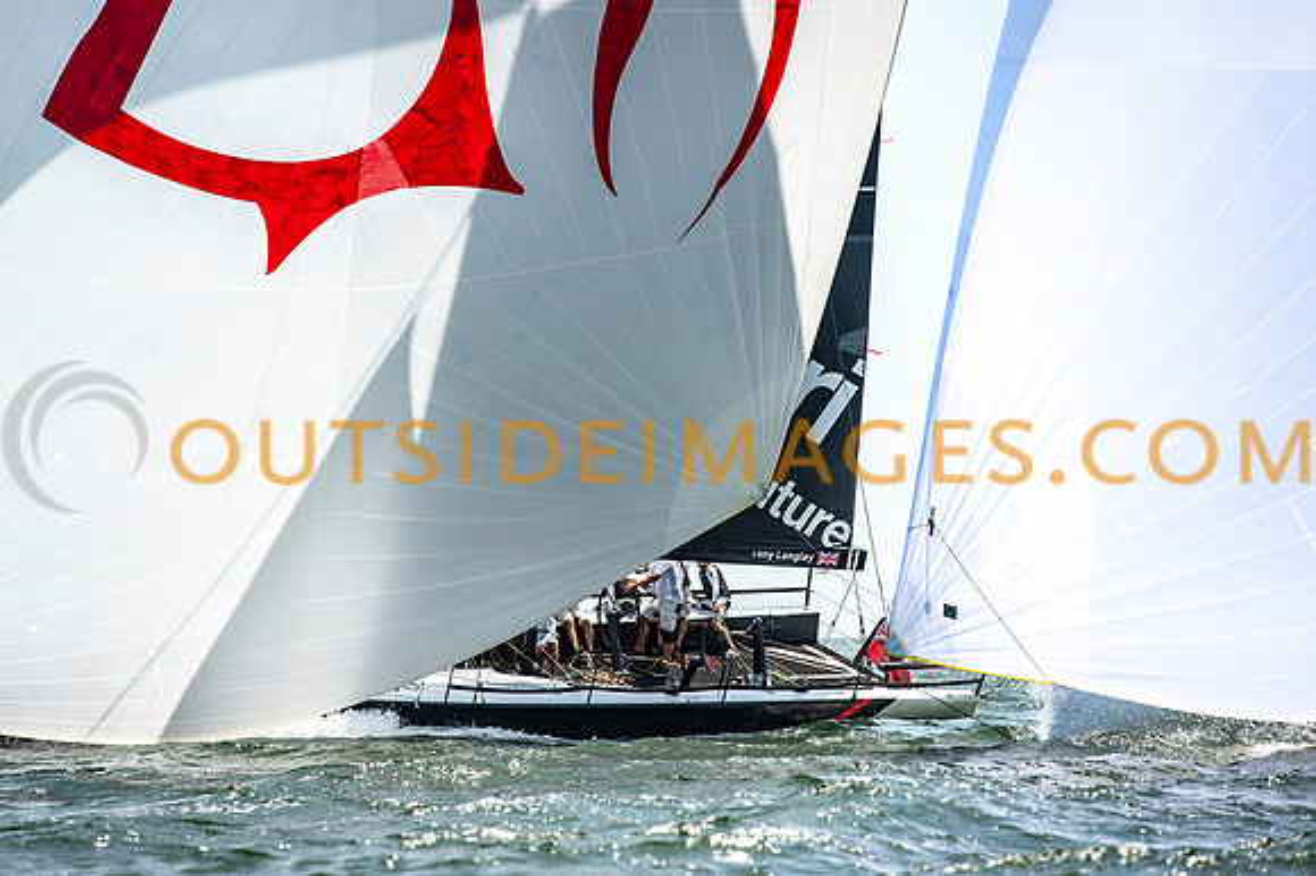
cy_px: 438
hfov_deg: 6.9
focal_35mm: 300
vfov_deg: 4.6
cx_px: 658
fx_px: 10960
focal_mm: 300
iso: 250
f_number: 5.6
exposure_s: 1/1600
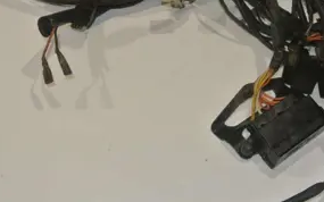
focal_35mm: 81
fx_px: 715
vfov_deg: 16.0
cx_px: 226
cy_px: 48
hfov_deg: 25.3
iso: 200
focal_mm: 15.7
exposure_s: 1/60
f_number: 4.2
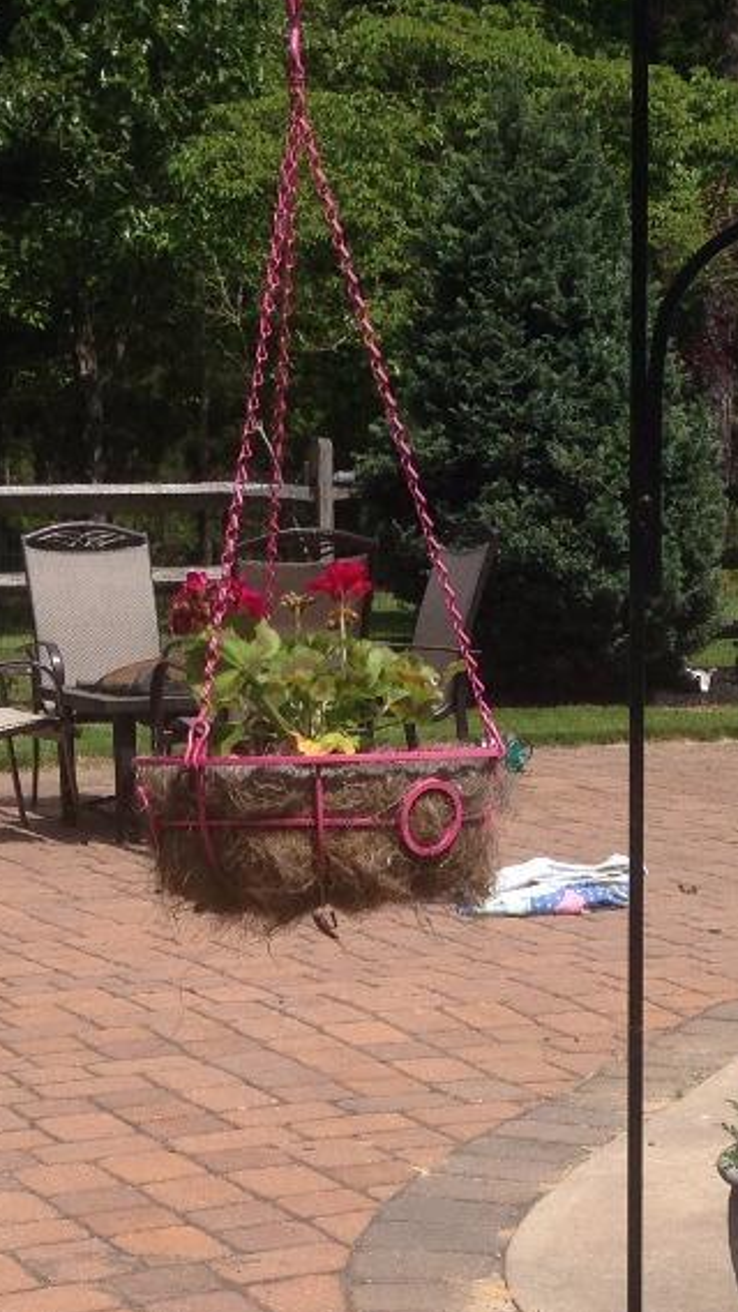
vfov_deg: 22.8
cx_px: 574
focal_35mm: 91
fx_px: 3166
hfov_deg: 13.2
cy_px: 1190
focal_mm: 4.12
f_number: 2.4
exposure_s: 1/1506
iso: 50
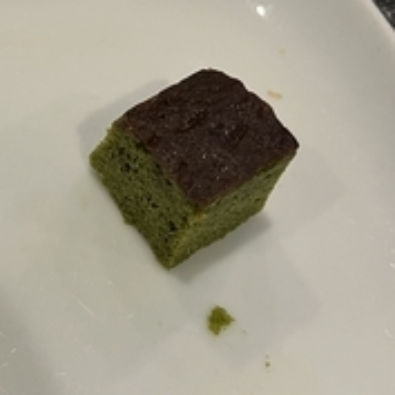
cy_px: 196
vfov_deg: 26.5
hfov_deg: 25.7
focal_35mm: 65
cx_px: 48
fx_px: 839
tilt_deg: -63.5
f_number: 1.6
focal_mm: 5.1
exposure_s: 1/60
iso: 160
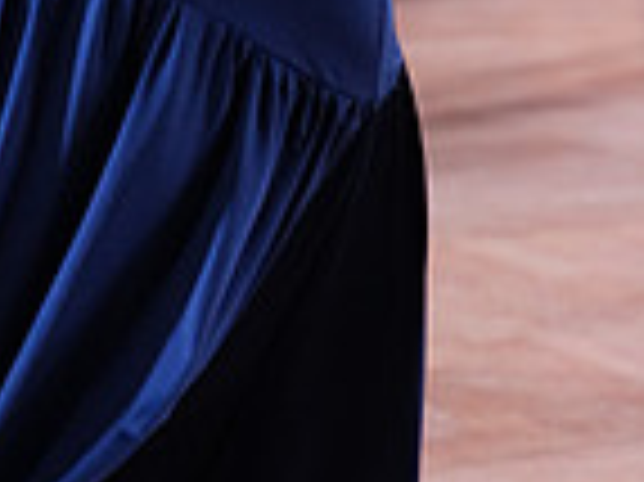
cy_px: -293
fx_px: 5093
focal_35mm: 274
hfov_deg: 7.2
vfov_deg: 5.4
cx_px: 714
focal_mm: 70
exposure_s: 1/400
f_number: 2.8
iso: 2000
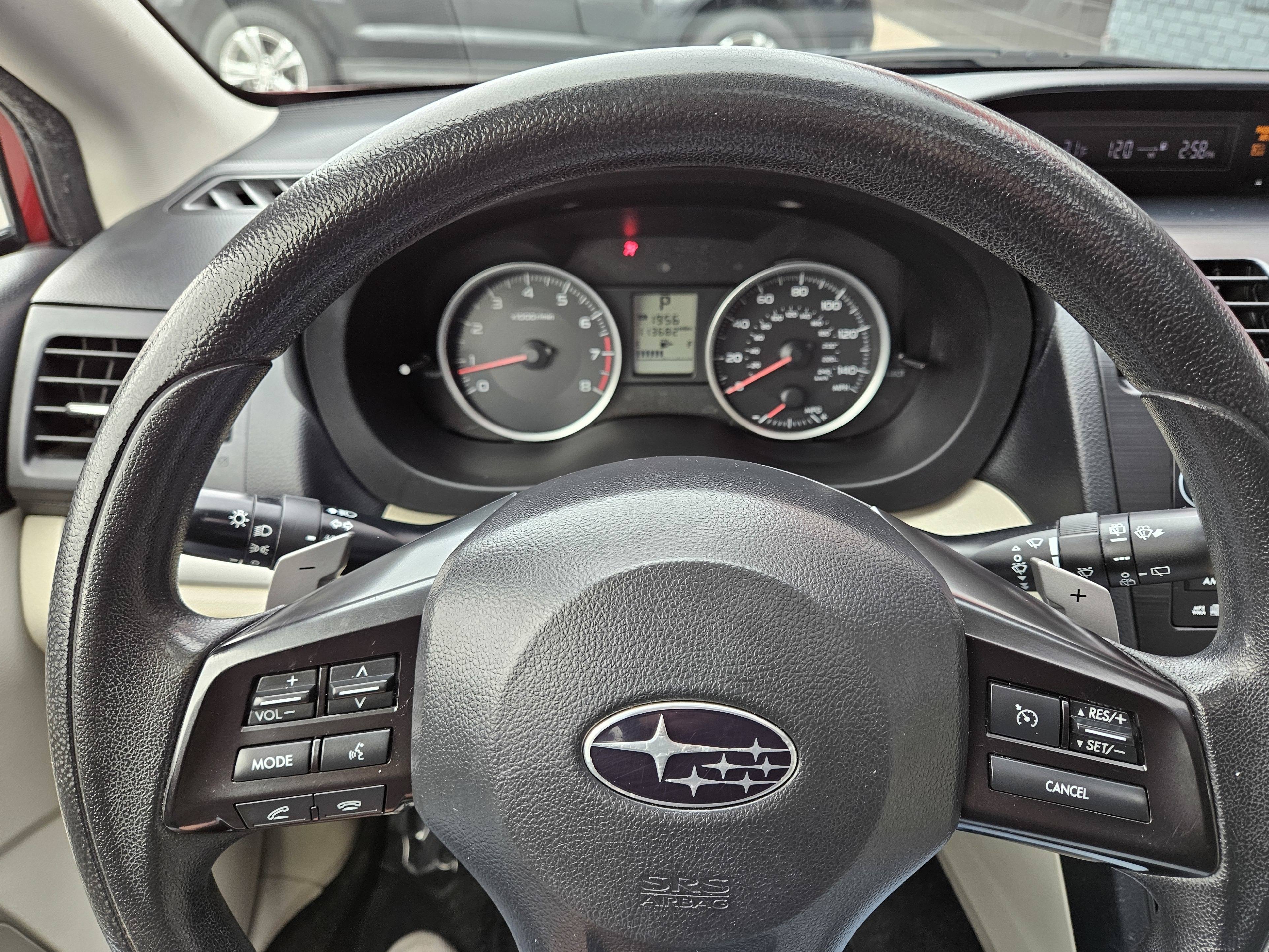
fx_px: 880
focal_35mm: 24
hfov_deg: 71.6
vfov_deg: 56.8
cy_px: 481
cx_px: 661
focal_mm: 5.4
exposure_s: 1/180
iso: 160
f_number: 1.8
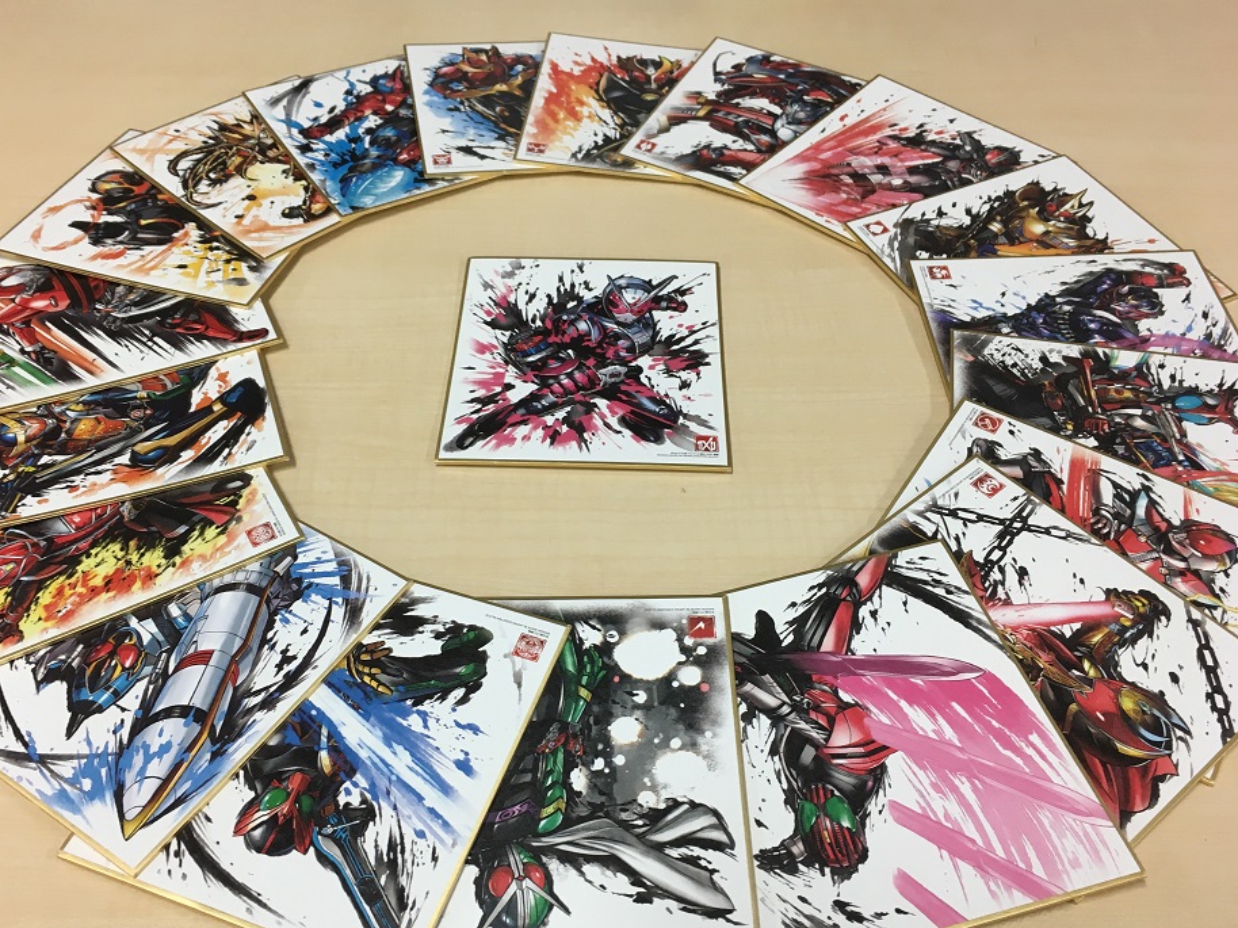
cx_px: 573
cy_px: 509
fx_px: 1144
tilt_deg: -49.3
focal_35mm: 32
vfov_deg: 44.1
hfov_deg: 56.8
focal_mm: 4.15
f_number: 2.2
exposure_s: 1/30
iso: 50
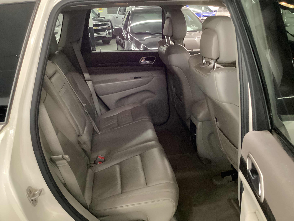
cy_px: 110
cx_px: 147
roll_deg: +2.8
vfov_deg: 45.4
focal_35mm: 31
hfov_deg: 58.4
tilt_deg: -23.0
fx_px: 263
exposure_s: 1/24
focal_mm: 3.3
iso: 800
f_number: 2.4
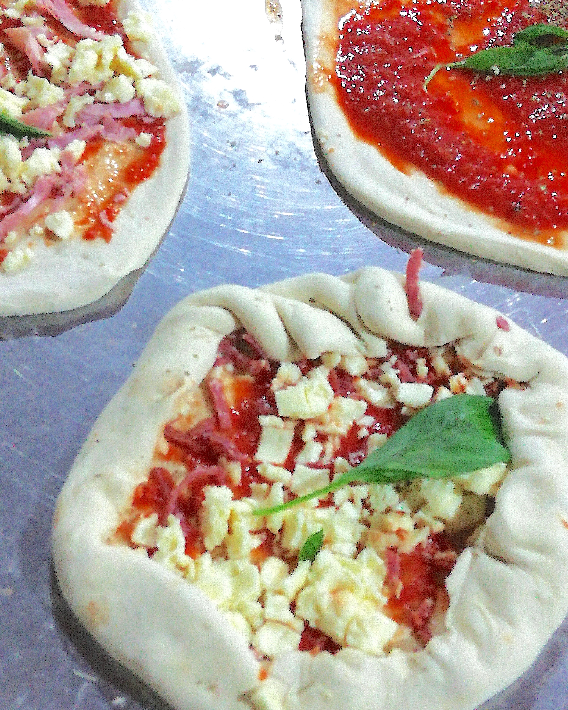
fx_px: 1303
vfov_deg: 30.5
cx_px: 286
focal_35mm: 62
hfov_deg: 24.6
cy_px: 374
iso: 400
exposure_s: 1/16.7
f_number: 2.2
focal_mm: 3.46
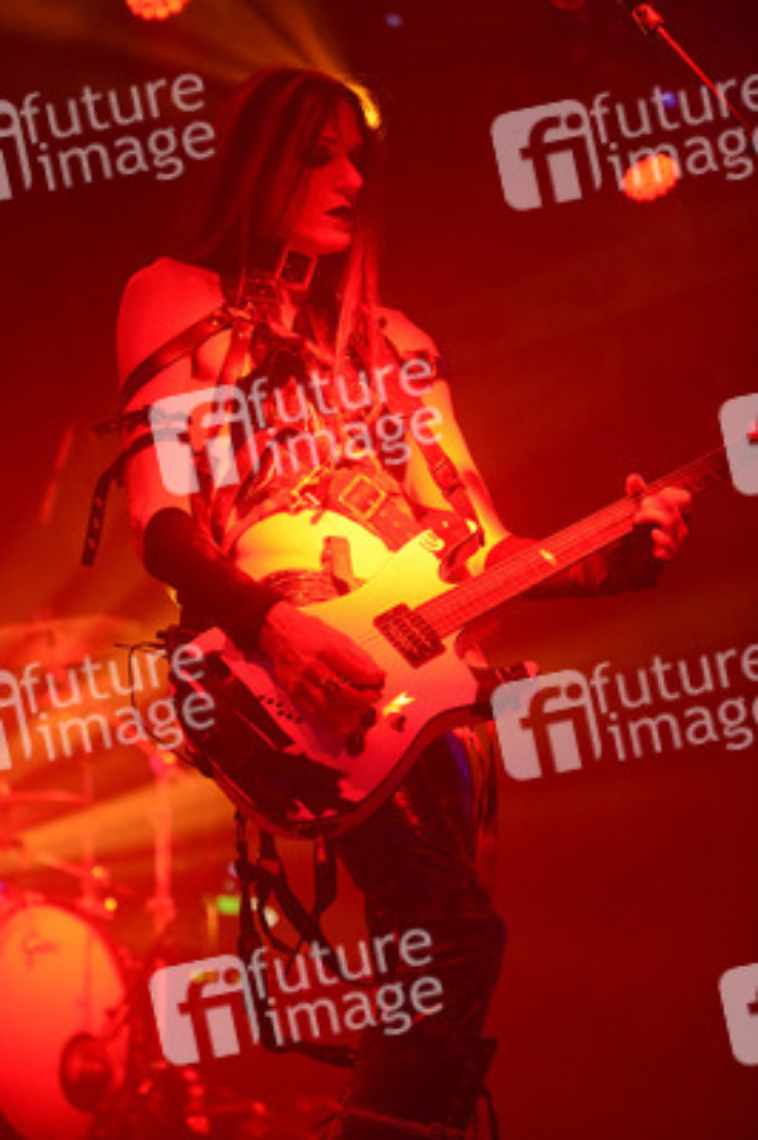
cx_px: 379
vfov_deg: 28.9
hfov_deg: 19.4
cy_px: 570
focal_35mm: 70
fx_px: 2214
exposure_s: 1/320
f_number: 2.8
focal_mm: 70
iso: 6400
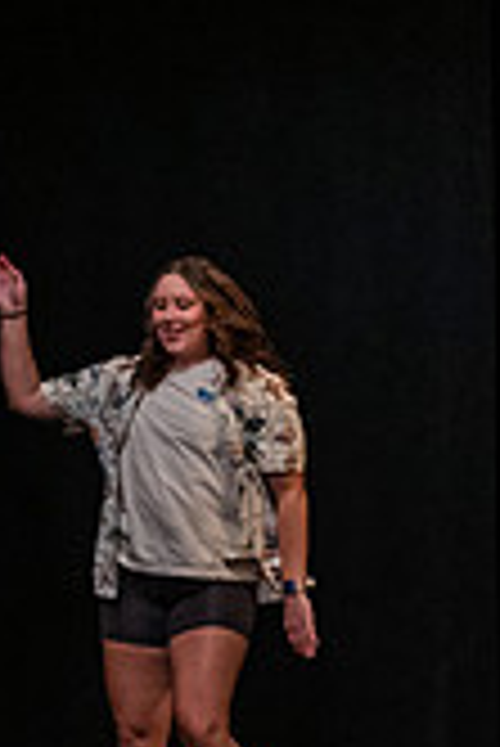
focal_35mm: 419
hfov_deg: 3.3
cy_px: 497
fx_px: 8710
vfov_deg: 4.9
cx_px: 1189
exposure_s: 1/250
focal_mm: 120
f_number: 3.2
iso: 4000
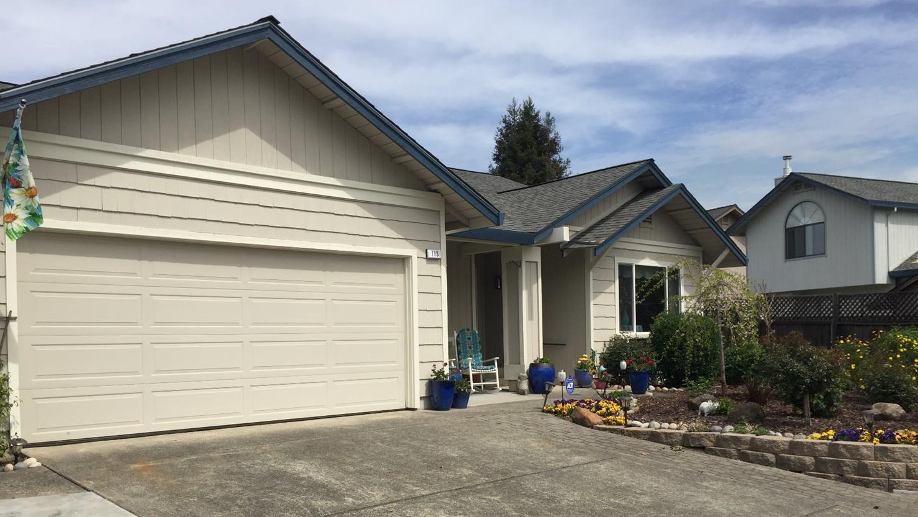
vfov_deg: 36.3
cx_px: 461
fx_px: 779
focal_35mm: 32
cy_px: 344
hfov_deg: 61.0
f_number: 2.2
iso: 32
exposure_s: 1/2475
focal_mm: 4.15
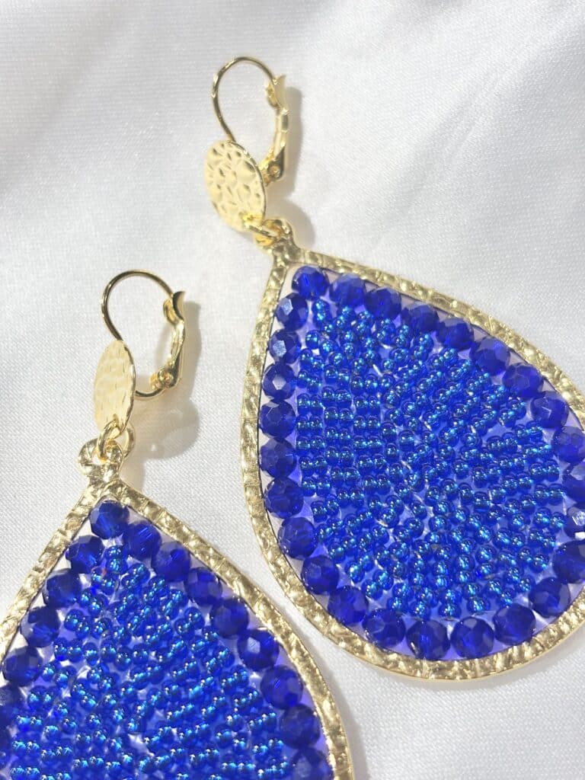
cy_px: 390
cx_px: 292
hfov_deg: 28.0
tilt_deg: -56.2
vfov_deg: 36.8
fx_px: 1172
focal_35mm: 52
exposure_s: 1/194
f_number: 1.6
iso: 32
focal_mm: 5.96
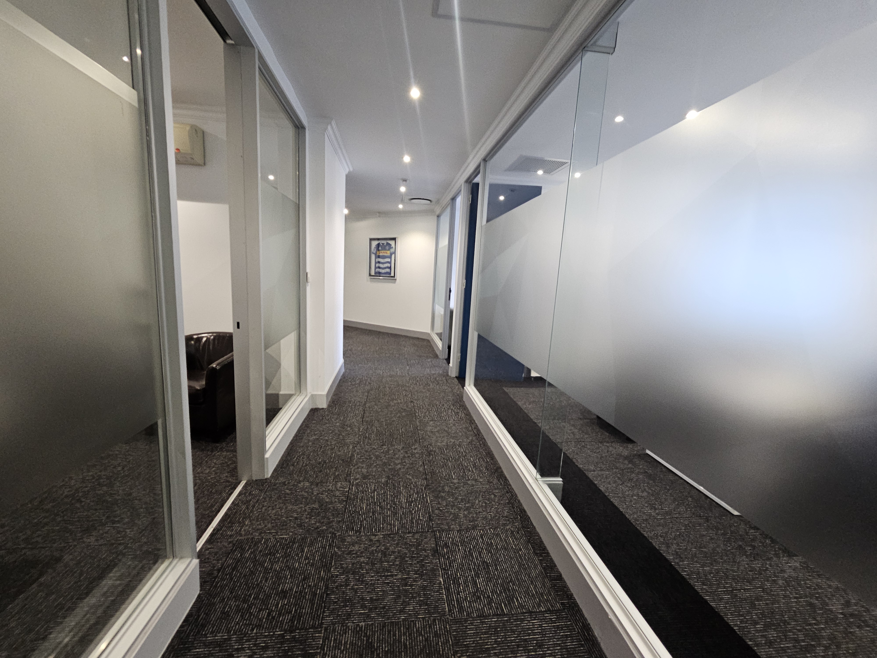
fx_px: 329
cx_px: 438
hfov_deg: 106.2
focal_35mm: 13
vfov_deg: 89.9
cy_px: 329
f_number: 2.2
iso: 320
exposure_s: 1/33.3
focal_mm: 2.2
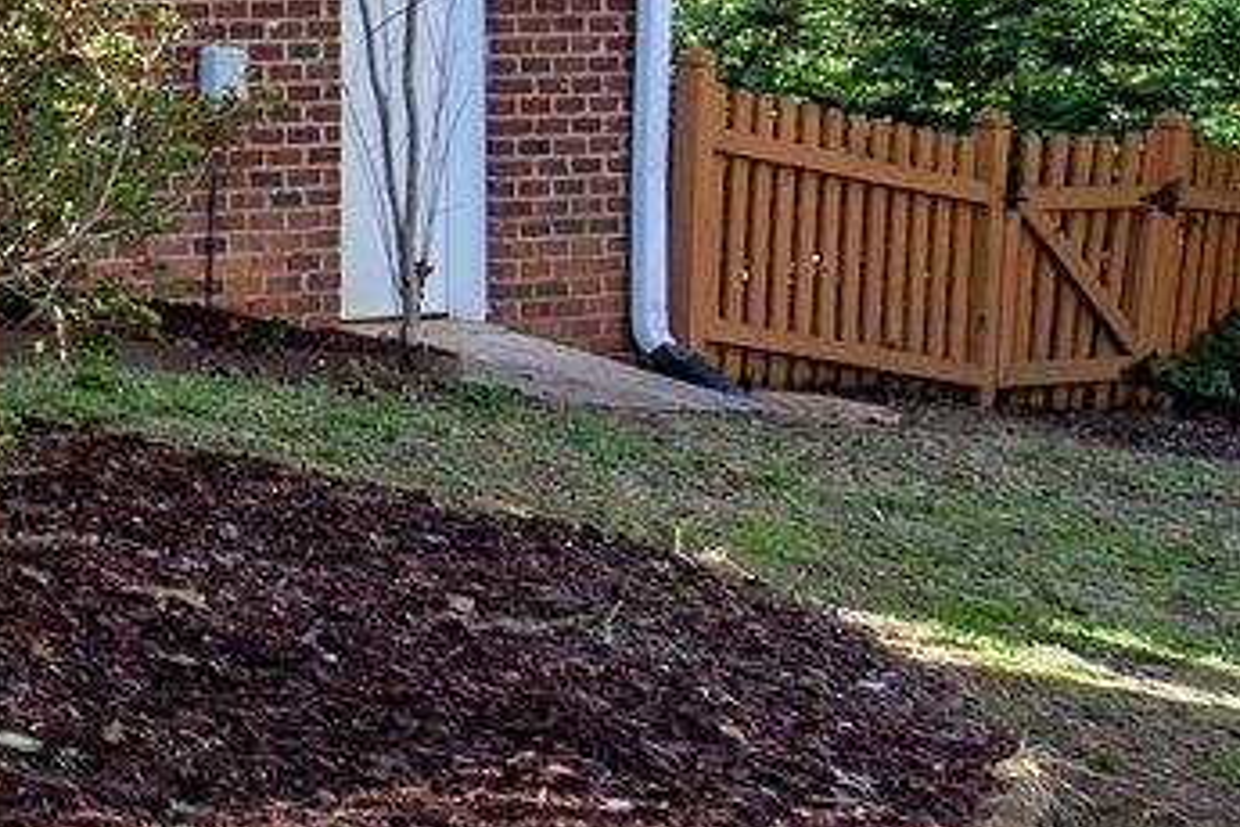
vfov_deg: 13.8
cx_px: -2203
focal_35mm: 95
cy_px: -261
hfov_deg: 12.5
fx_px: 3272
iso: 160
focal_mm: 16
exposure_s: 1/60
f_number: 4
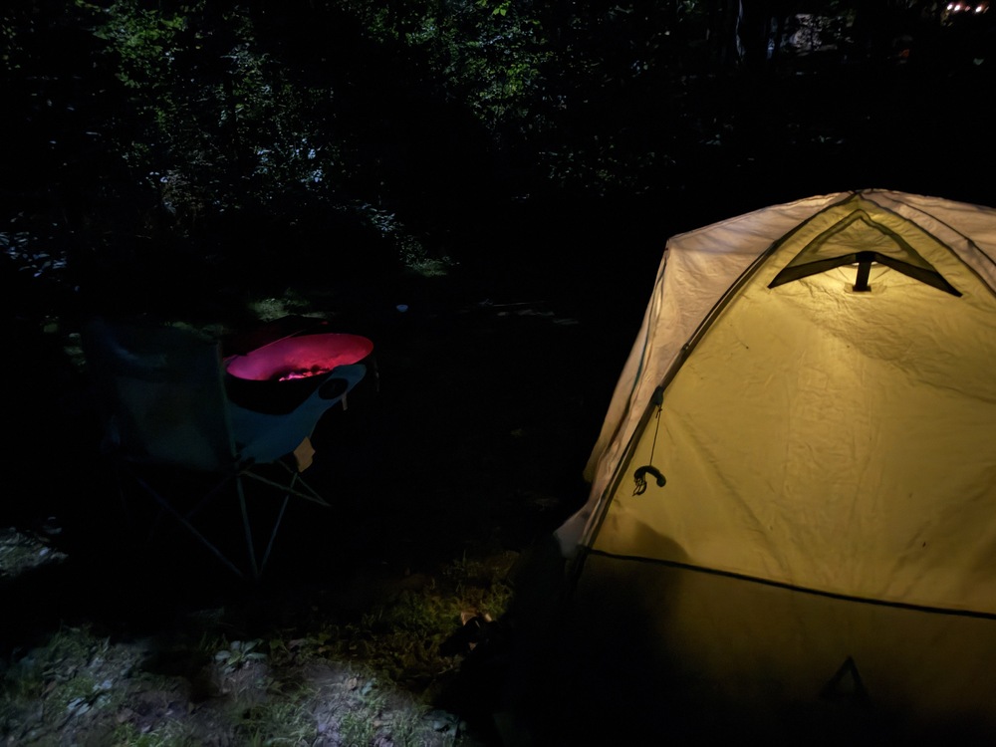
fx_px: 691
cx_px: 498
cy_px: 374
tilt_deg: -21.1
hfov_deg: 71.6
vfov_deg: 56.8
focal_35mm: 24
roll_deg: +1.8
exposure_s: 1
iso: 8000
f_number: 1.48
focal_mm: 6.93
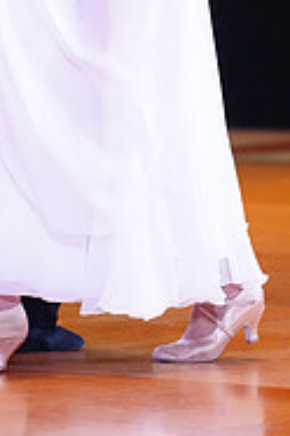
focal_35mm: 624
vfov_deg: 3.3
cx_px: 83
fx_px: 7539
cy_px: -169
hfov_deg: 2.2
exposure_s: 1/400
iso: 5000
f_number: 2.8
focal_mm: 200
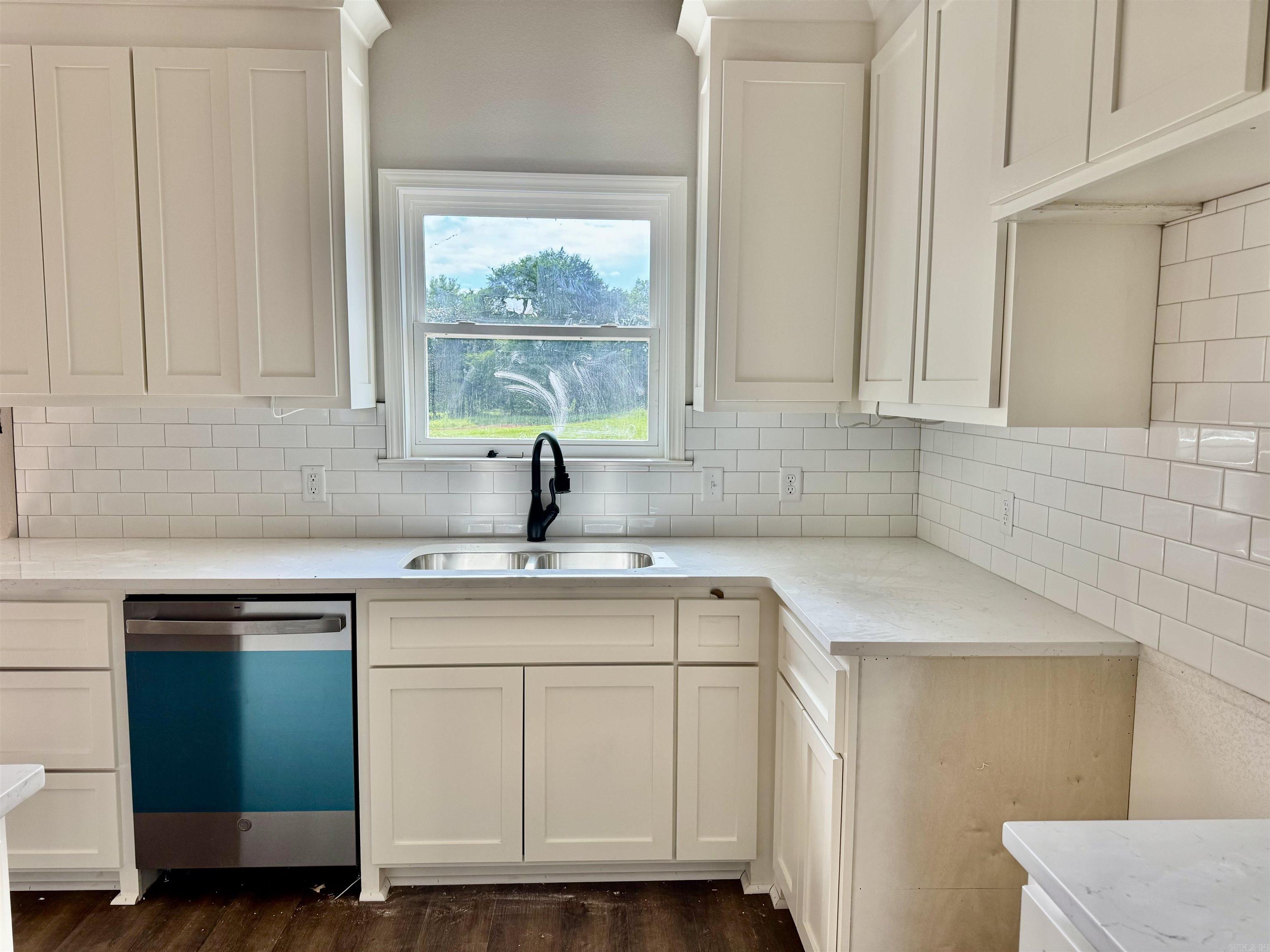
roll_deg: -1.0
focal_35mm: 24
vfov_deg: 56.8
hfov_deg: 71.6
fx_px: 881
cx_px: 635
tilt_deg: -6.1
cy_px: 476
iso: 80
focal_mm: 6.76
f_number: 1.78
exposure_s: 1/366
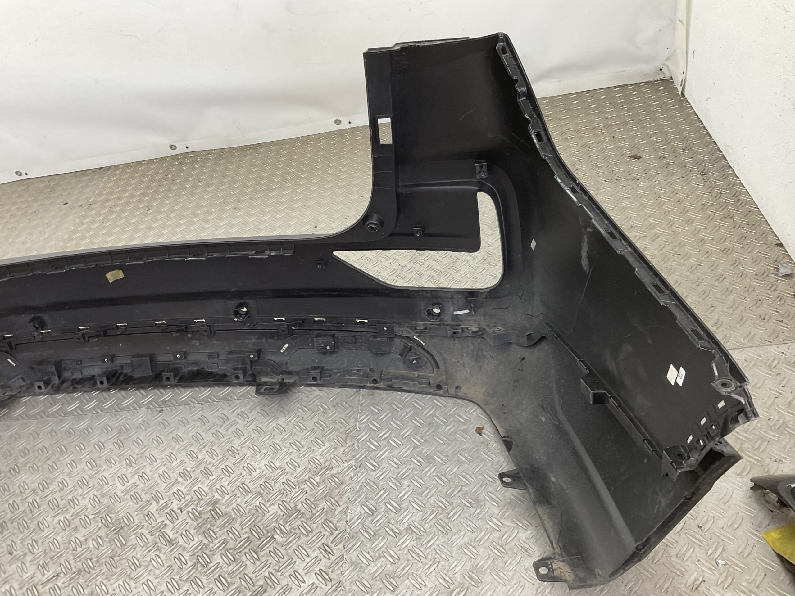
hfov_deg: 61.7
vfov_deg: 48.2
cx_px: 398
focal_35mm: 29
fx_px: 666
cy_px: 298
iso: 32
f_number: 1.8
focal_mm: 3
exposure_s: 1/120
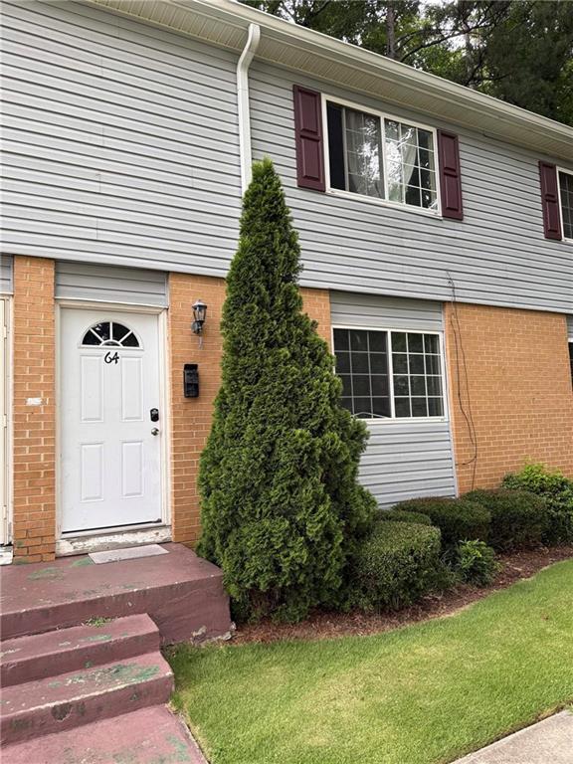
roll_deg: +2.2
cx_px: 286
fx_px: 530
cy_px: 382
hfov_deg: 56.8
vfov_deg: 71.6
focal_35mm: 24
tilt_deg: +5.5
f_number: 1.78
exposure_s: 1/106
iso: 200
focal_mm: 6.76
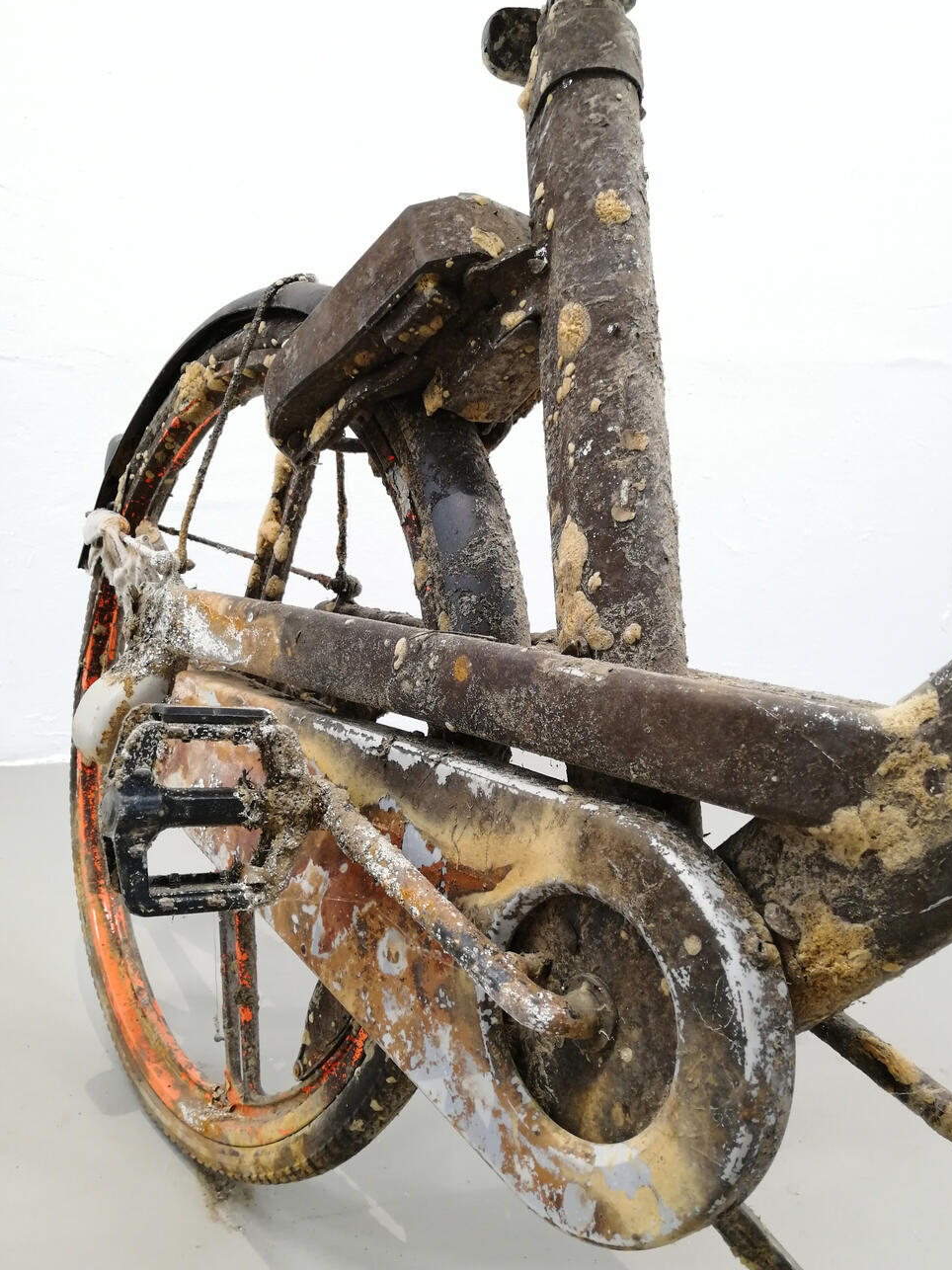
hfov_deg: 49.7
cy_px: 625
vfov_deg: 63.4
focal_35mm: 28
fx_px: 1027
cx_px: 477
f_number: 1.8
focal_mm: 3.95
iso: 160
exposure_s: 1/33.3
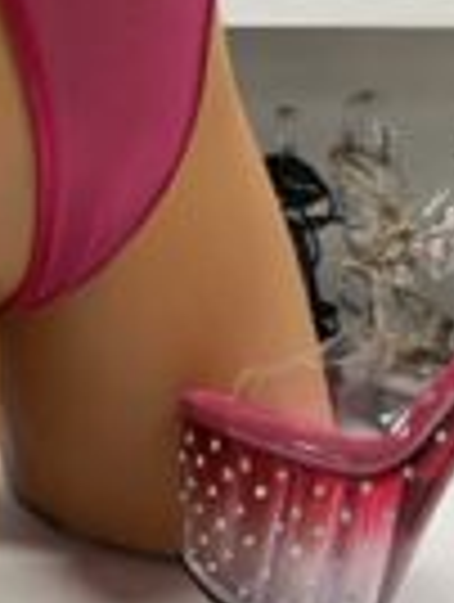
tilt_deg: -1.9
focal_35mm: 116
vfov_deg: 15.8
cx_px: 58
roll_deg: +0.5
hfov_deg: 12.7
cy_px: -261
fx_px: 2022
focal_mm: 5.7
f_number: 1.5
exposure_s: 1/60
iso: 125
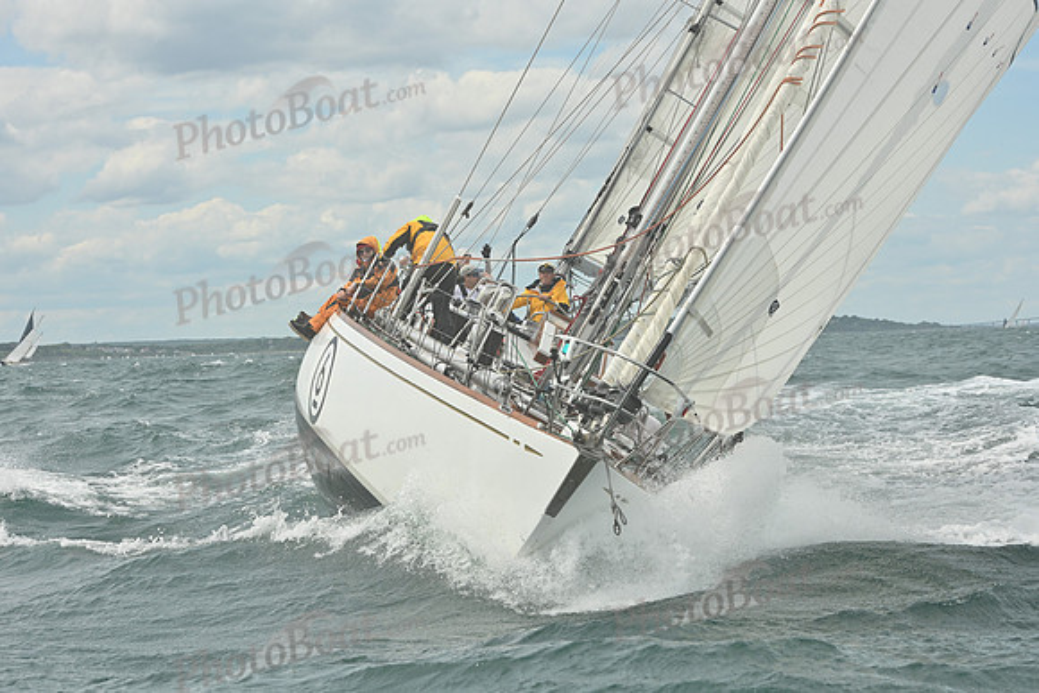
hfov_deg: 21.5
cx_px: 520
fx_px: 2742
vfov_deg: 14.4
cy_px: 346
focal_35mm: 95
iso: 320
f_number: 11
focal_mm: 95
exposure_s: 1/1250
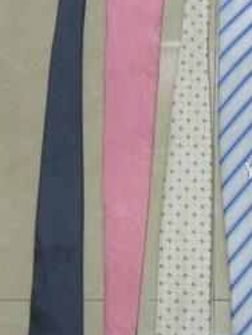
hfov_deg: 19.5
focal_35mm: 70
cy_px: 171
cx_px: 323
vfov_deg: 27.8
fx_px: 678
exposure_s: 1/15
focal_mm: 6.3
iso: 200
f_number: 3.2
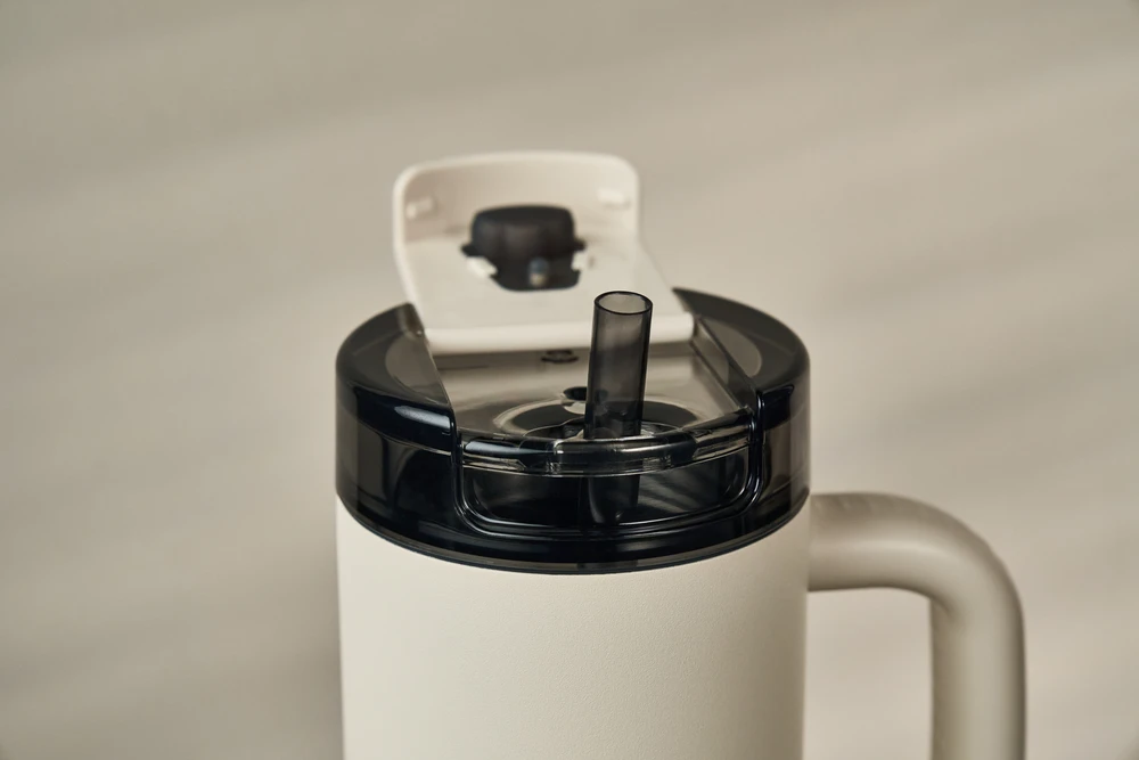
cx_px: 570
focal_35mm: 70
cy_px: 380
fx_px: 2215
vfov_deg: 19.5
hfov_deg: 28.8
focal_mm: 70
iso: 1000
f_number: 8
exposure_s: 1/60
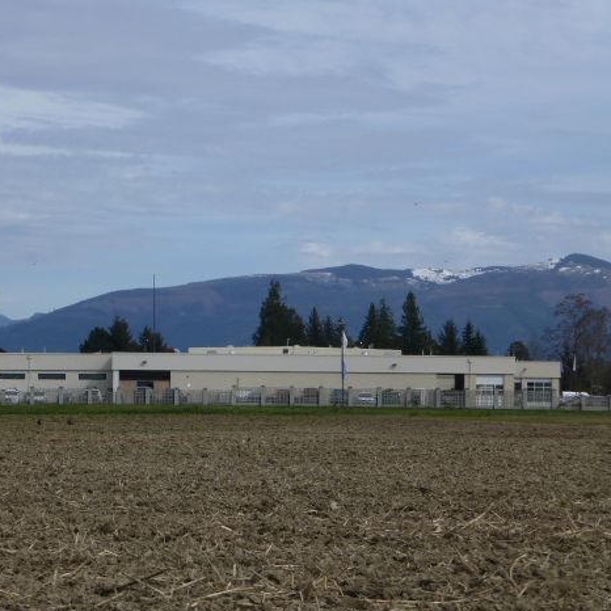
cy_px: 304
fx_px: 1917
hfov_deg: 18.0
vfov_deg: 18.1
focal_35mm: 96
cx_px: 193
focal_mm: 14.2
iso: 100
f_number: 5.1
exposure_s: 1/800
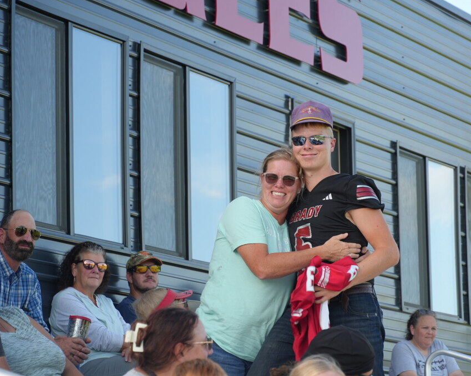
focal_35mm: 155
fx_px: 2154
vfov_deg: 10.0
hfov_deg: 12.5
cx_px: 280
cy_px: 187
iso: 100
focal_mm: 91
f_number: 5.6
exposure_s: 1/160
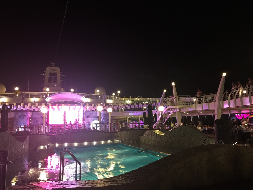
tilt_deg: +5.4
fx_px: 212
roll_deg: +0.2
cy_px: 95
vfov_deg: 48.2
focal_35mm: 29
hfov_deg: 61.7
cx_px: 126
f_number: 2.2
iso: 100
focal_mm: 4.15
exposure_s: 1/8
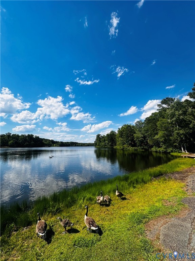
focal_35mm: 14
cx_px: 98
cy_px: 130
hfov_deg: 85.7
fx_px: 105
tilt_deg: +8.5
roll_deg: -3.0
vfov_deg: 102.1
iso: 50
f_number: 2.2
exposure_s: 1/2398
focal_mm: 2.22
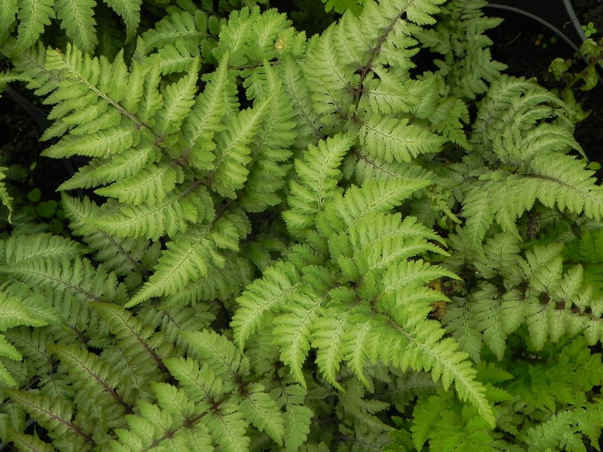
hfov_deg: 16.8
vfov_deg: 12.7
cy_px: 226
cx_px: 302
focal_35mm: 117
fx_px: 2038
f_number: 4.5
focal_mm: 20.8
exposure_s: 1/125
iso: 160
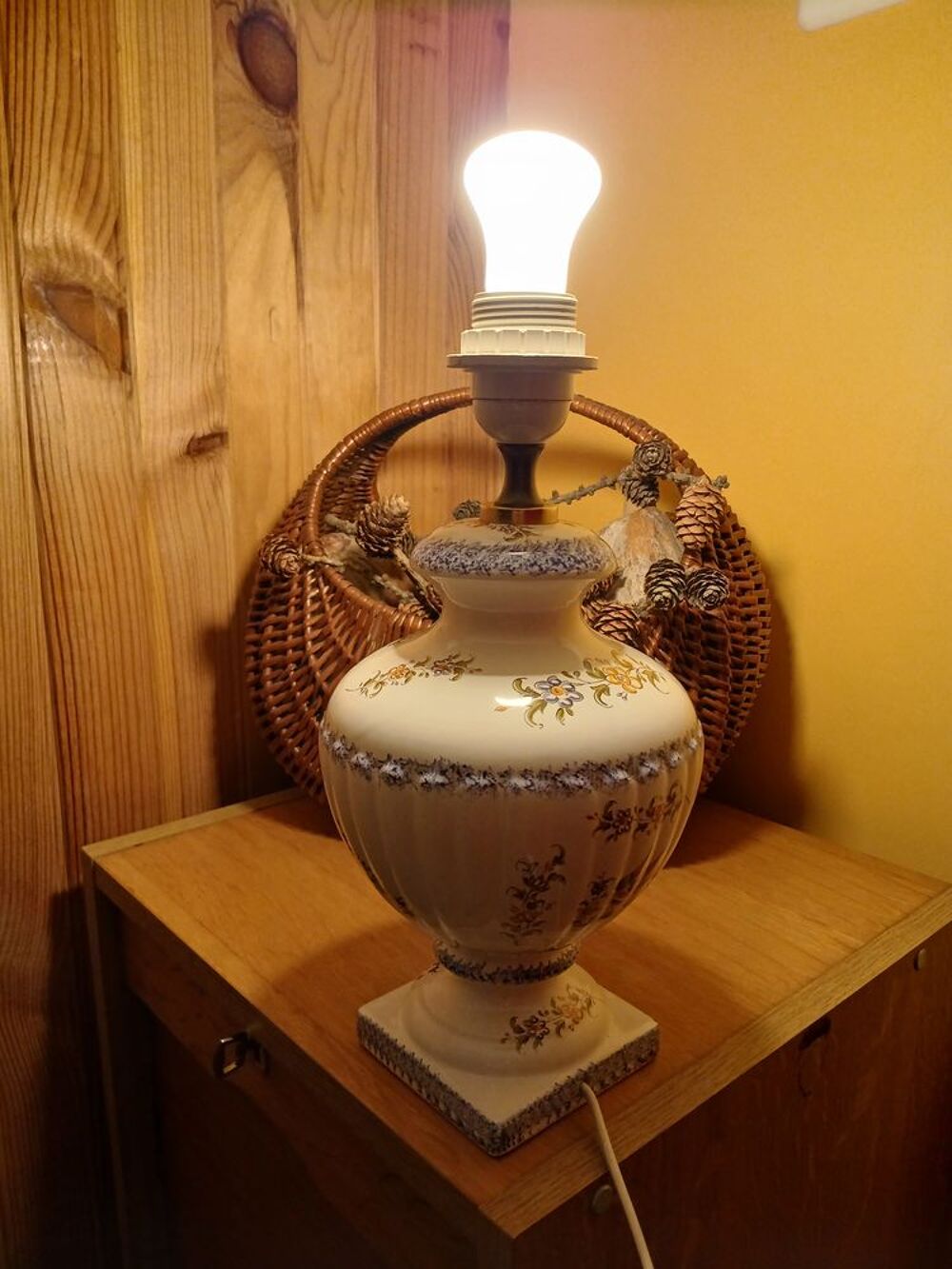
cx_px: 476
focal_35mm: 26
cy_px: 634
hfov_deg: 53.1
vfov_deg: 67.3
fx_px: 953
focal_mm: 3.98
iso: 200
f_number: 1.8
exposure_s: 1/50
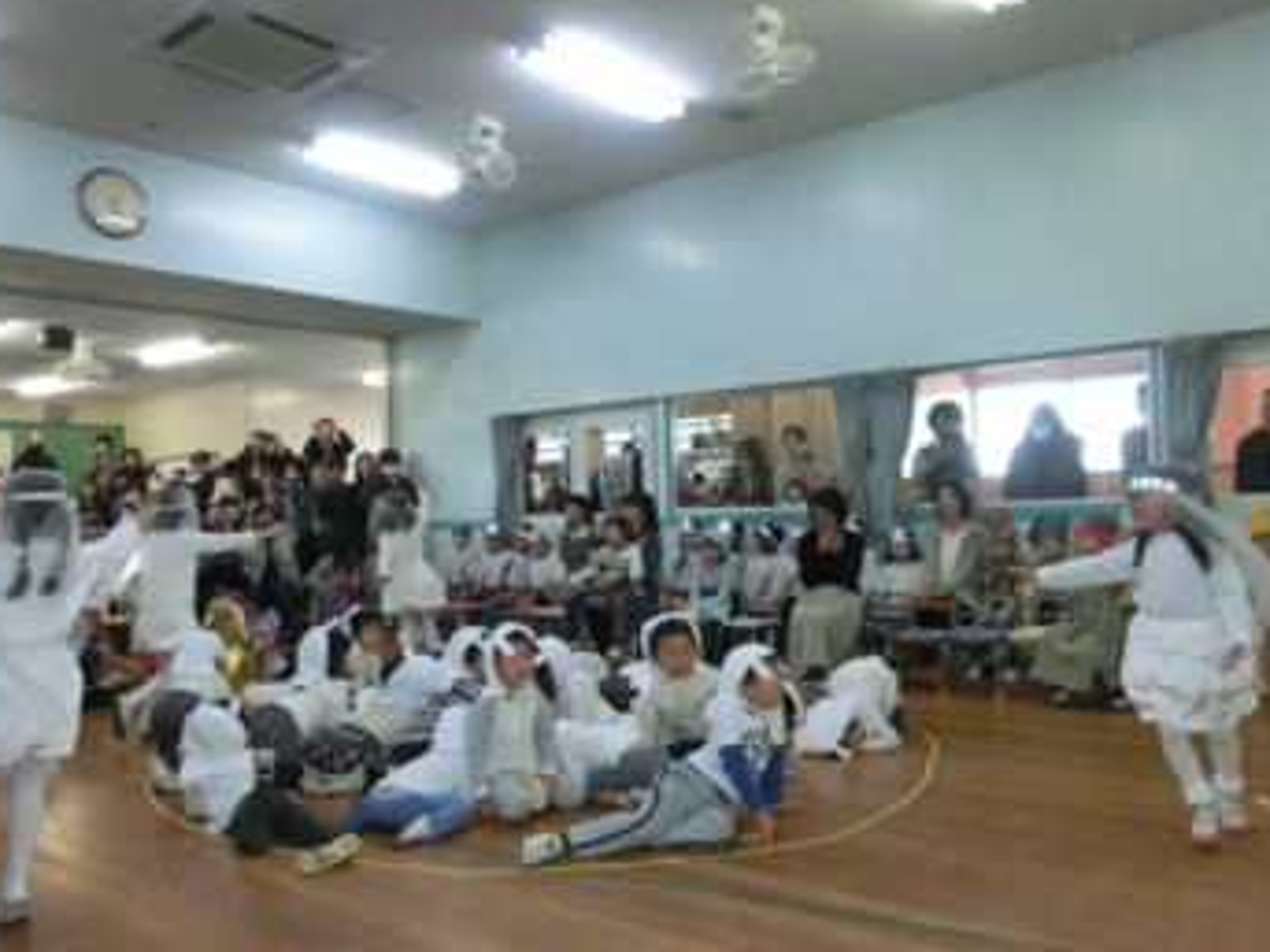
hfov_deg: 63.5
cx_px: 629
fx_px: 1027
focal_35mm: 28
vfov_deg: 49.7
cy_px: 500
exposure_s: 1/160
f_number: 3
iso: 400
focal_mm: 4.24
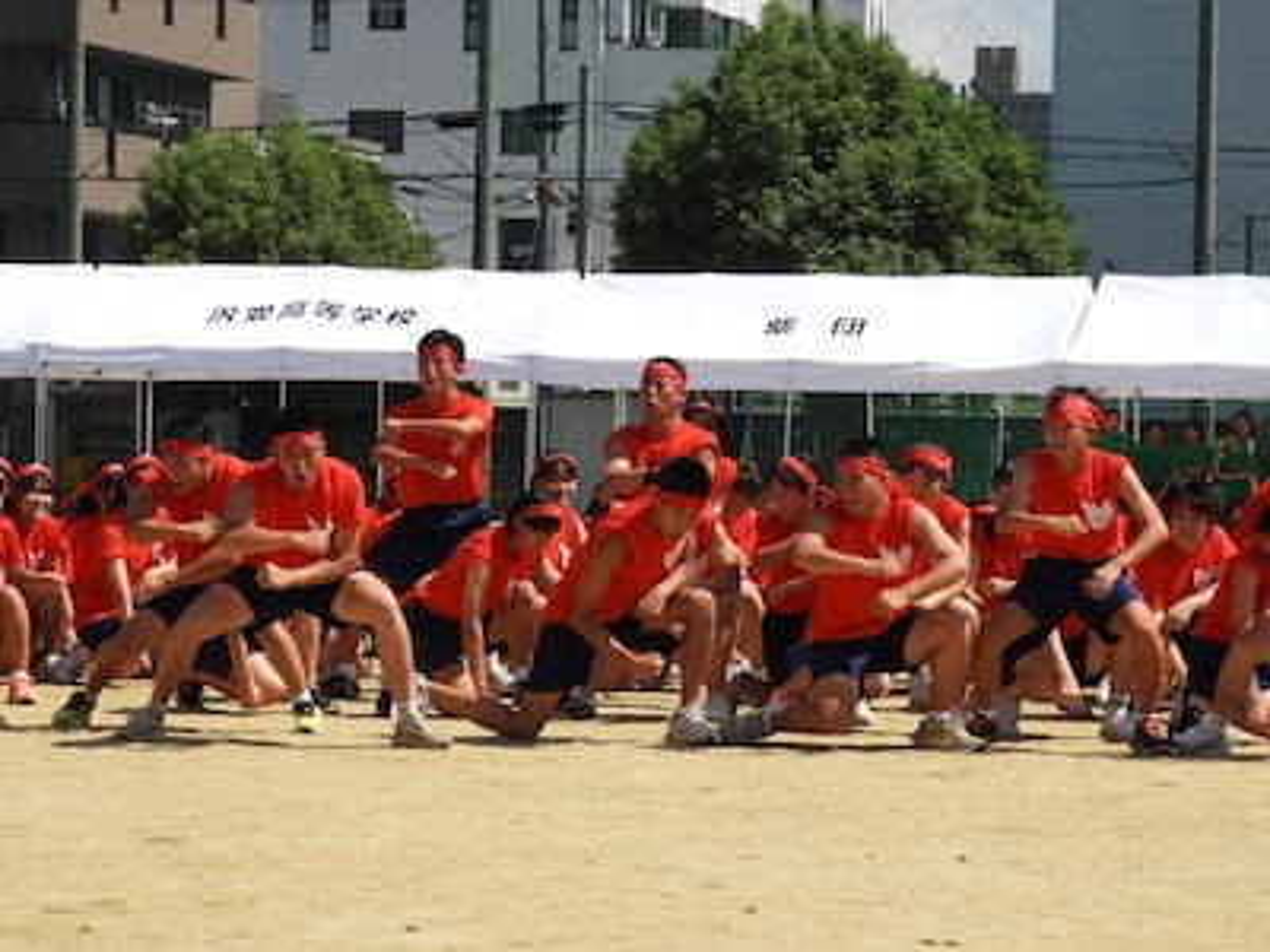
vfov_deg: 11.0
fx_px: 4953
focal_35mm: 135
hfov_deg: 14.6
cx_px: 635
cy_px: 476
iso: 100
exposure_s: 1/800
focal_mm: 24.2
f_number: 5
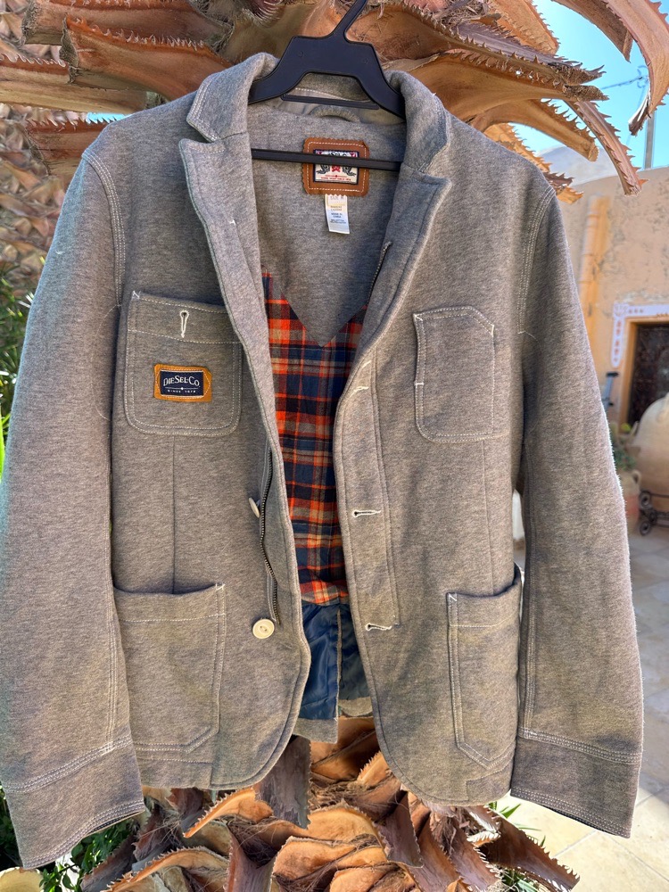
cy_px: 446
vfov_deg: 71.6
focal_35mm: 24
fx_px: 618
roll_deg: -2.0
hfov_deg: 56.8
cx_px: 334
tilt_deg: -8.5
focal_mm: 6.86
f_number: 1.78
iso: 80
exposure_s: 1/729
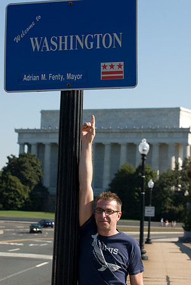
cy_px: 142
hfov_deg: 13.1
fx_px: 834
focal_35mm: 105
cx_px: 96
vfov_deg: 19.4
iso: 100
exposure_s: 1/320
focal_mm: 70
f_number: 6.3
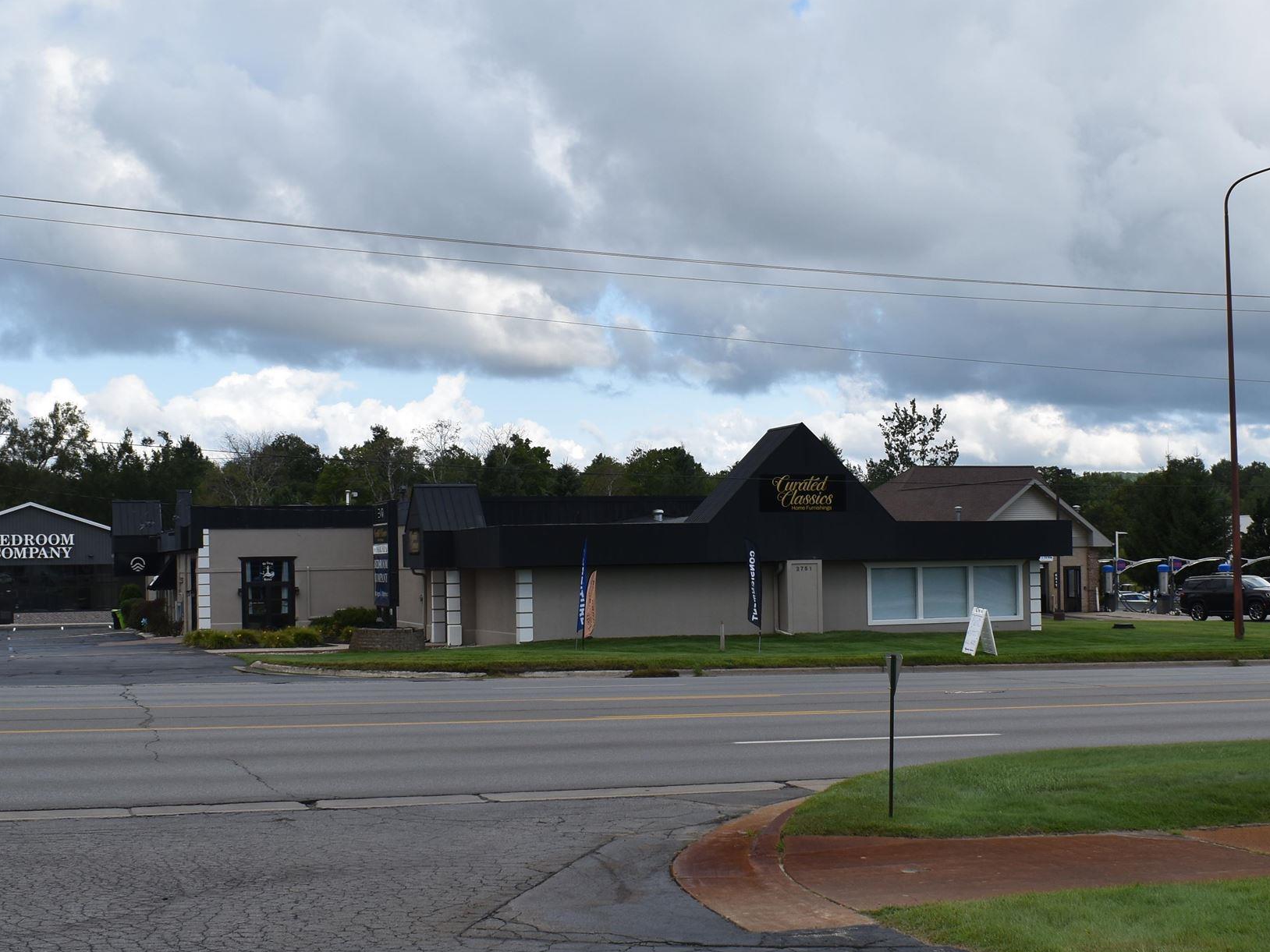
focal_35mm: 49
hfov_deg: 38.8
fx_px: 1798
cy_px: 510
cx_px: 724
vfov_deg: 29.7
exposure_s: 1/250
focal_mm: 18
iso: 110
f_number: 8
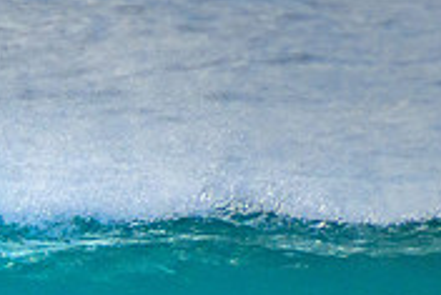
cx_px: -279
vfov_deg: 0.8
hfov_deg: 1.1
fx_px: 22173
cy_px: 387
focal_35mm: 1807
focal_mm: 400
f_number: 5.6
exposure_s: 1/2000
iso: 1600
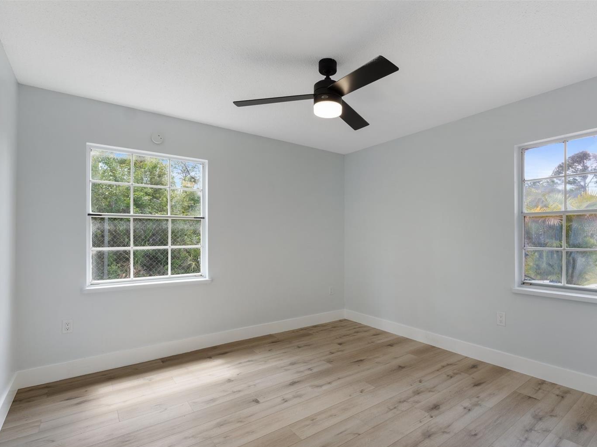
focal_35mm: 18
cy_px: 232
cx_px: 339
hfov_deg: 87.1
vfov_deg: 71.4
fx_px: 311
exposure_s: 1/4
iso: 100
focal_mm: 10.7
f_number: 8
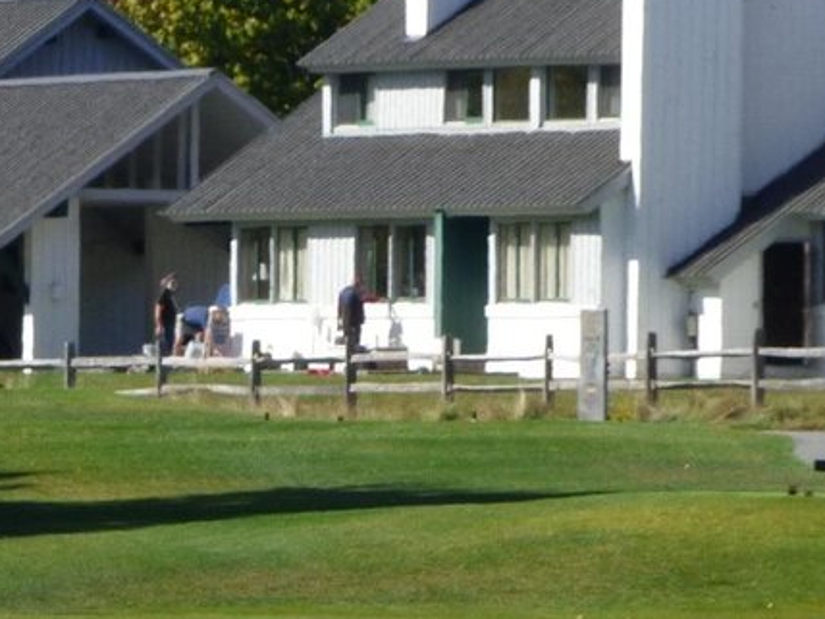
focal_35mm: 788
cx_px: 515
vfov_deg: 1.9
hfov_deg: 2.5
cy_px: -258
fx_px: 18780
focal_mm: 37.8
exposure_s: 1/400
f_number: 5.5
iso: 100
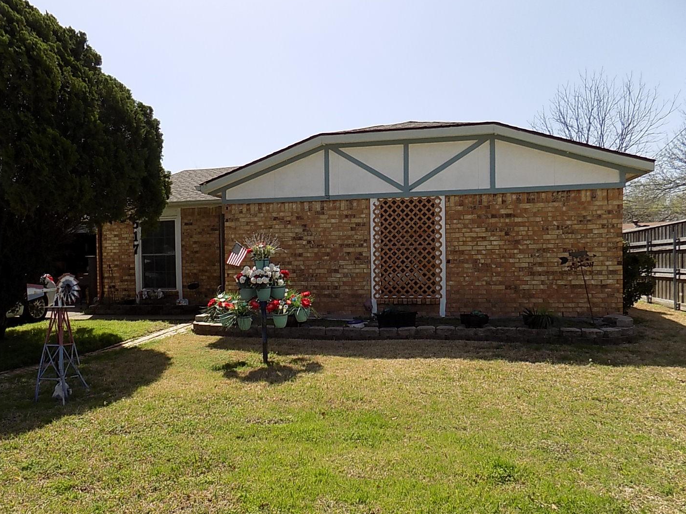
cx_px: 305
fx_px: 515
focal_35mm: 26
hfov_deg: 67.1
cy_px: 285
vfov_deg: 53.0
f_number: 3.1
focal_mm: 4
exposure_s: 1/800
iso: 80
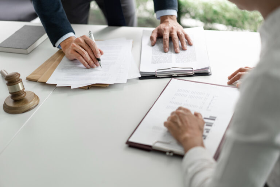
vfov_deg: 24.6
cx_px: 140
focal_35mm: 55
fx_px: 428
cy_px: 94
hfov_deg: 36.2
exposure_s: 1/125
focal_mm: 55
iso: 200
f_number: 2
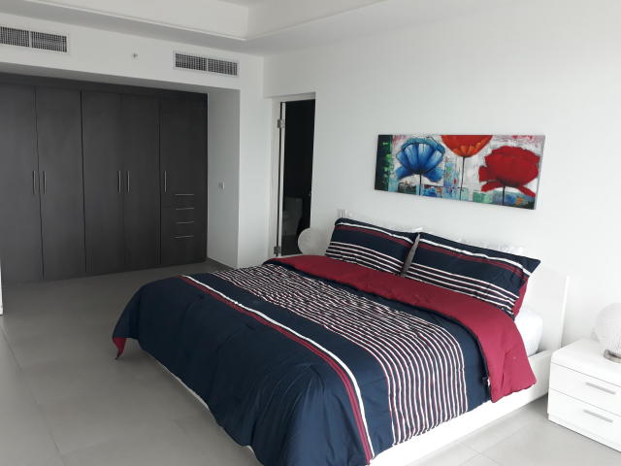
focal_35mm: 27
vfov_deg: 51.4
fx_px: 484
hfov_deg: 65.3
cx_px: 310
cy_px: 233
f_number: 1.9
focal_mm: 3.6
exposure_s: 1/60
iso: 64
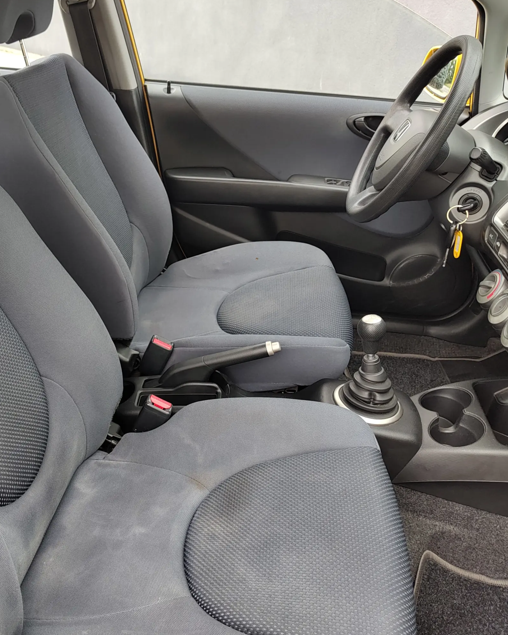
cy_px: 319
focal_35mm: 31
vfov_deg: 57.2
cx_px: 145
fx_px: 583
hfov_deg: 45.9
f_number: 1.8
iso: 143
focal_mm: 5.56
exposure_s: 1/100
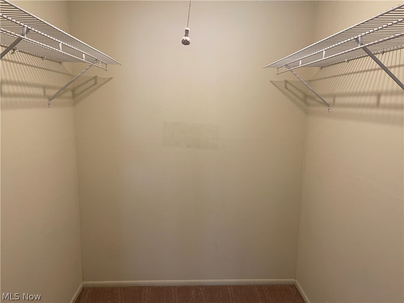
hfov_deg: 69.4
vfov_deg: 54.9
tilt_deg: -9.4
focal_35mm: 25
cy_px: 152
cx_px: 202
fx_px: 292
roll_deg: -0.7
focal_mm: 5.1
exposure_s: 1/60
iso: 100
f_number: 1.6
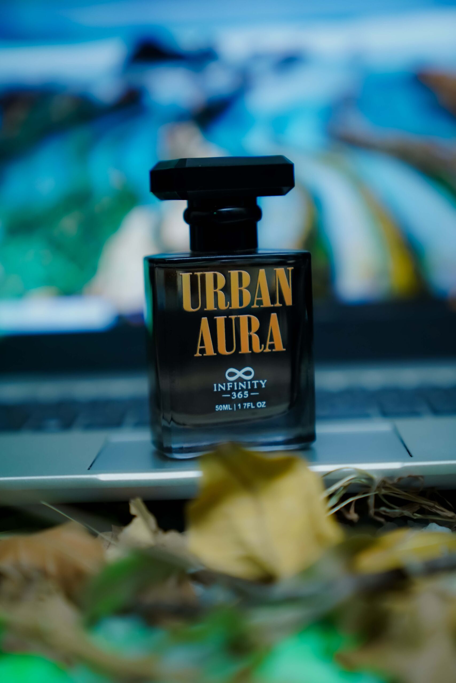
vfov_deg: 29.2
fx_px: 1311
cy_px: 342
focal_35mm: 69
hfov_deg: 19.7
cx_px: 228
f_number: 2.8
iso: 1600
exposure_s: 1/100
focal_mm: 69
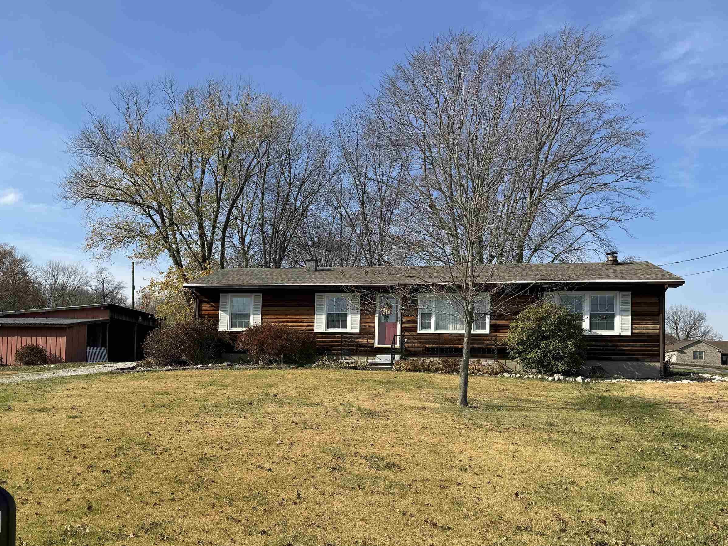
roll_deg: -1.6
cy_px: 339
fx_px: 652
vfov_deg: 45.1
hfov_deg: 58.1
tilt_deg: +3.3
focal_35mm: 31
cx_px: 312
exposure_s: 1/4049
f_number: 1.78
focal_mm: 6.86
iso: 80
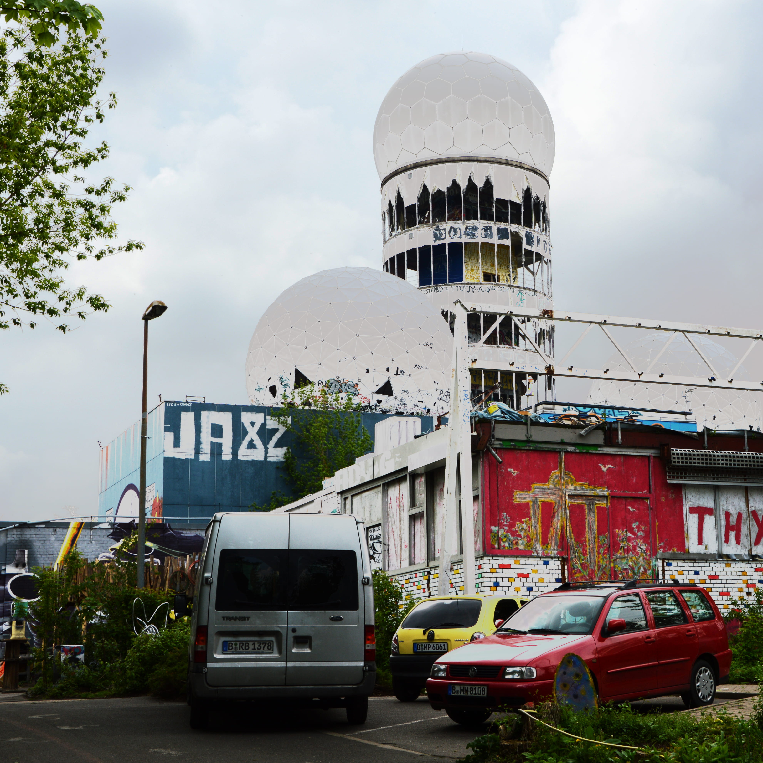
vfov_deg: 29.6
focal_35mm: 58
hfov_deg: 29.3
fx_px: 1446
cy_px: 382
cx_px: 511
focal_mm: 30
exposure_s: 1/100
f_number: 11
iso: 100
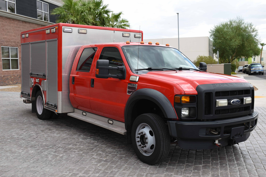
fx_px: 310
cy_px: 88
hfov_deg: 46.4
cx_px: 133
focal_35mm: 42
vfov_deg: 31.9
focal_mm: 28
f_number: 7.1
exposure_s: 1/200
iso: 100
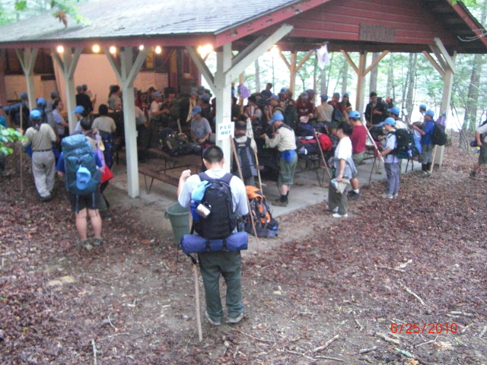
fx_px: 464
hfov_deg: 55.4
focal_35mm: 33
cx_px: 244
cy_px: 182
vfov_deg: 42.9
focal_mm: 5.8
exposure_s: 1/60
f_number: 2.7
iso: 800
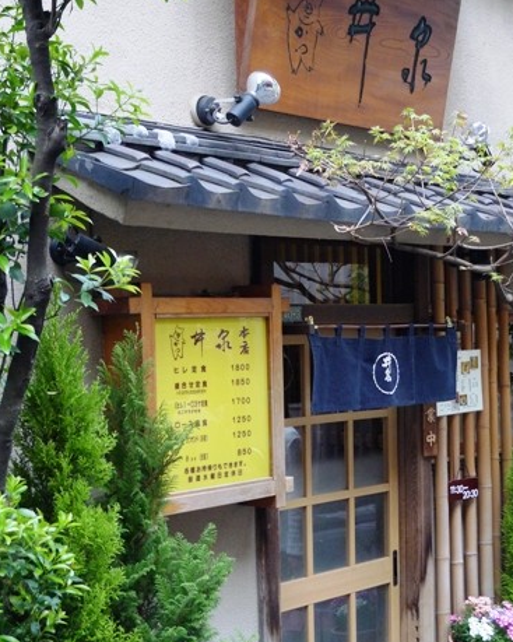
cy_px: 364
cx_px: 266
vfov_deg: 27.9
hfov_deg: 22.5
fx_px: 1291
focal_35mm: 68
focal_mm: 12.8
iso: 400
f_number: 2.8
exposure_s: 1/125
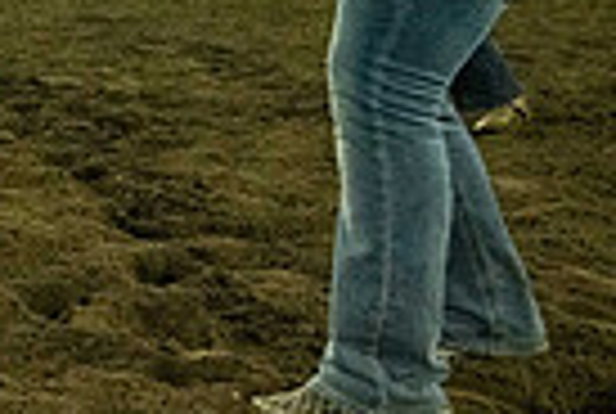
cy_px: -70
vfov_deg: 17.3
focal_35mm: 76
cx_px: -418
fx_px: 1303
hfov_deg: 20.6
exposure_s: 1/320
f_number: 4
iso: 2500
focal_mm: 18
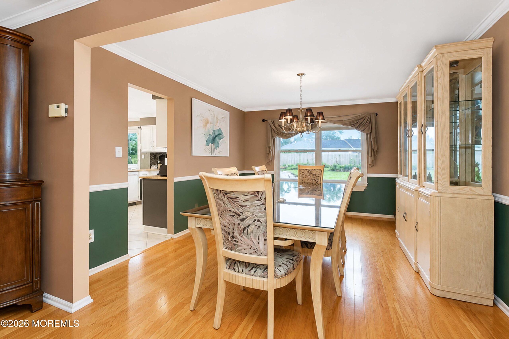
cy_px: 170
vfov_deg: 77.3
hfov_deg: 100.4
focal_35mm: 15
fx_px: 212
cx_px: 254
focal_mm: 10
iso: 2000
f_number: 8
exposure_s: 1/60
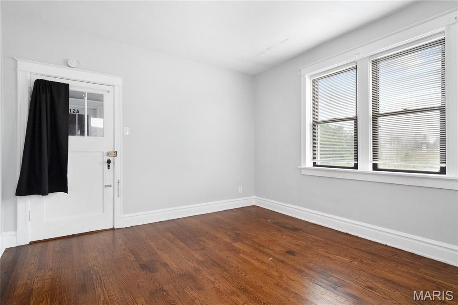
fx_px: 229
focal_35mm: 18
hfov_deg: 90.0
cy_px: 152
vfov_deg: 67.3
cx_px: 229
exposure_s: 1/15
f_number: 8
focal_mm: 9
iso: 400
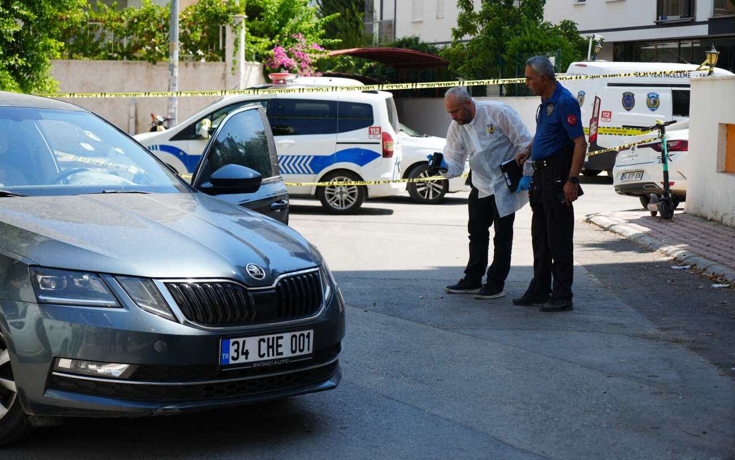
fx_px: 1442
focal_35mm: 72
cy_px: 233
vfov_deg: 18.1
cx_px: 369
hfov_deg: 28.6
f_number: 5
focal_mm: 70
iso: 100
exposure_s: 1/320
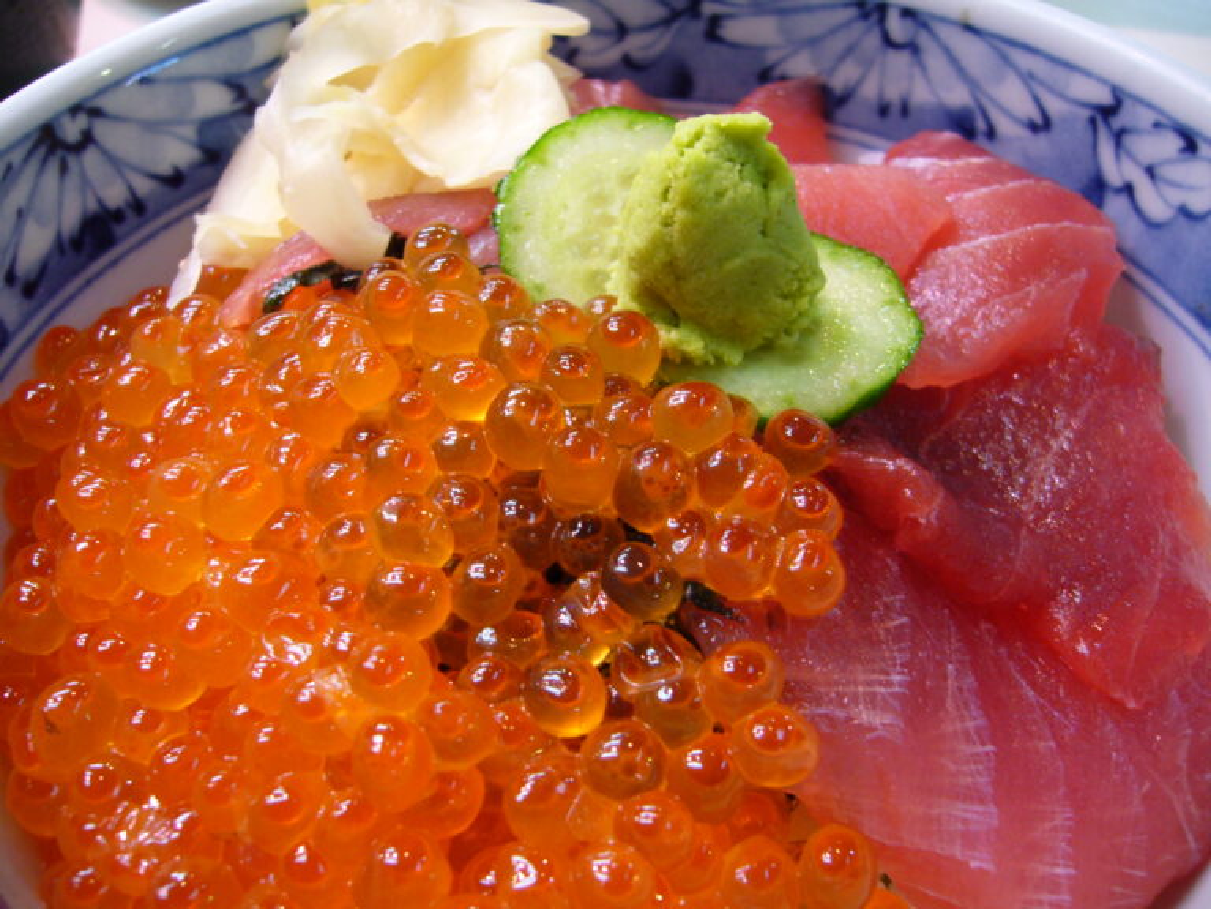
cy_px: 454
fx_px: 1224
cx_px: 606
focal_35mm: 35
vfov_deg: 40.7
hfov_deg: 52.6
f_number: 2.8
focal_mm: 5.8
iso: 160
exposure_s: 1/15
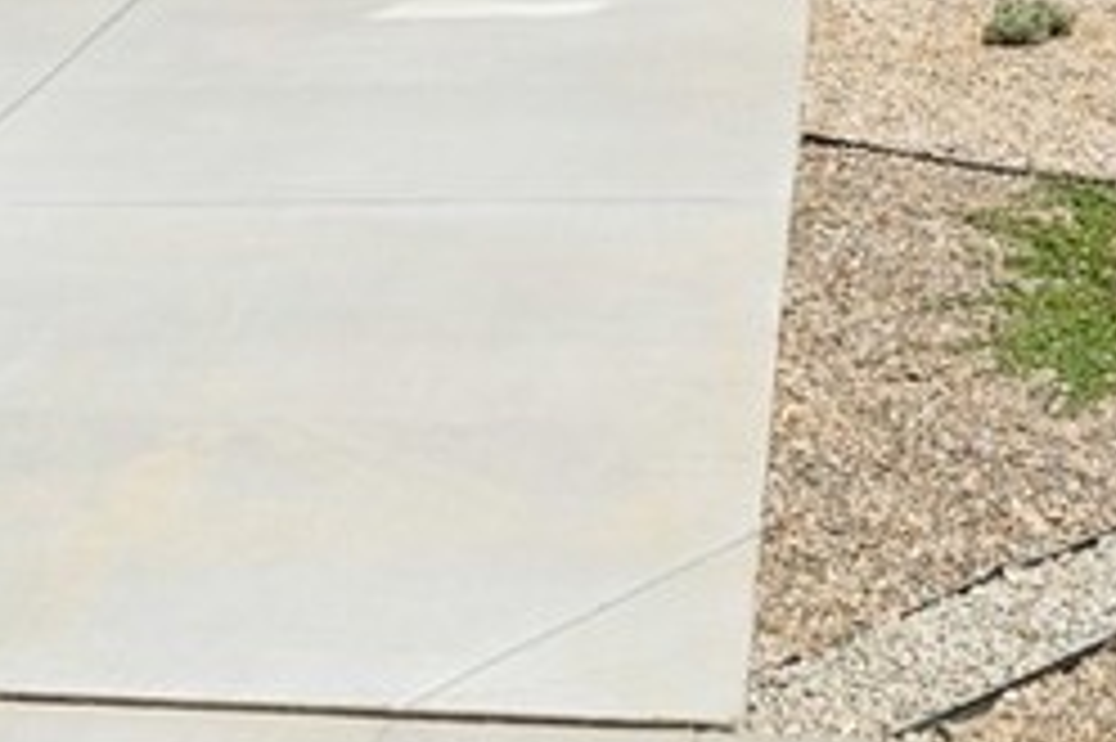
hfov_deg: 30.0
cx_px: 850
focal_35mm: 66
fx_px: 2045
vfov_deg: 16.3
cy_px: -706
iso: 100
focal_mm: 16
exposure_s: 1/800
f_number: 8
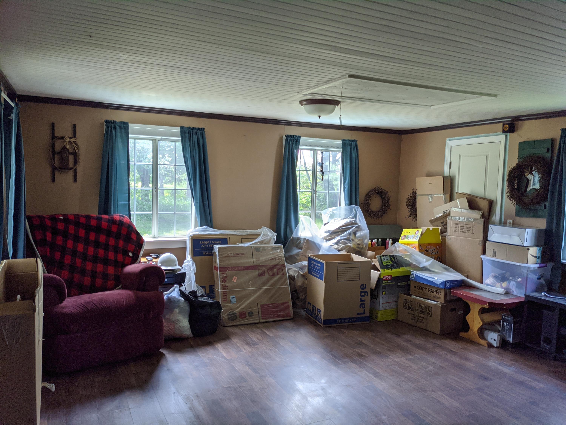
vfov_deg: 51.4
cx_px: 283
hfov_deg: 65.3
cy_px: 212
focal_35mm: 27
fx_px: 441
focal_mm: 4.38
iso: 63
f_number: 1.73
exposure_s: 1/141
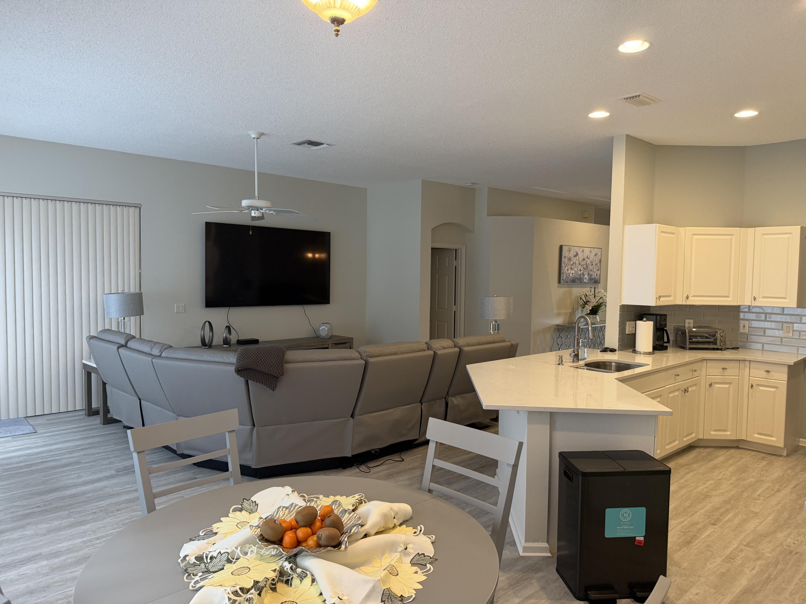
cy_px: 302
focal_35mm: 24
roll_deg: -0.6
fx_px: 559
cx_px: 403
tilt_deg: -2.3
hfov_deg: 71.6
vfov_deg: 56.8
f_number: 1.78
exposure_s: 1/120
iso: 250
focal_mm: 6.76
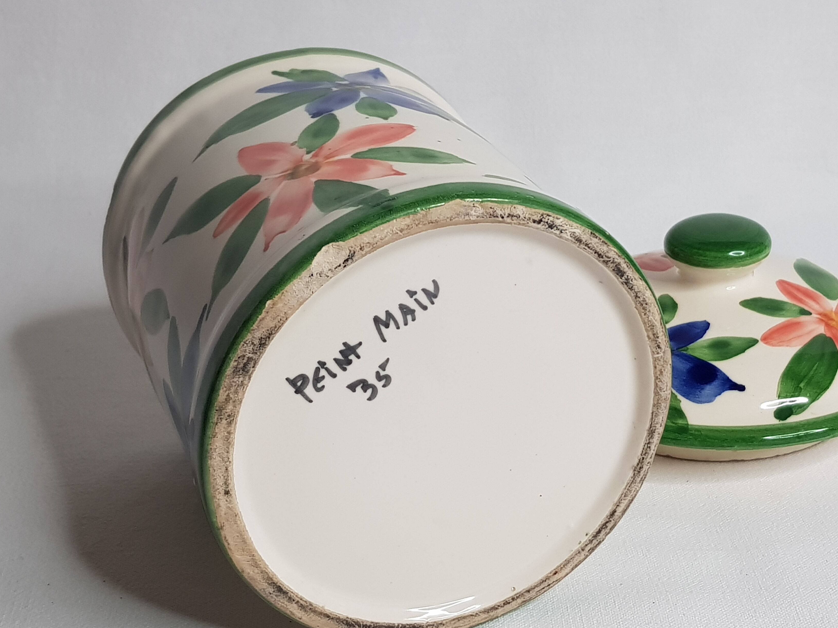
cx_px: 504
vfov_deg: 44.1
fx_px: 775
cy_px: 348
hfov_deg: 56.4
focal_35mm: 32
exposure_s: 1/100
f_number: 1.7
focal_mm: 4.2
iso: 64
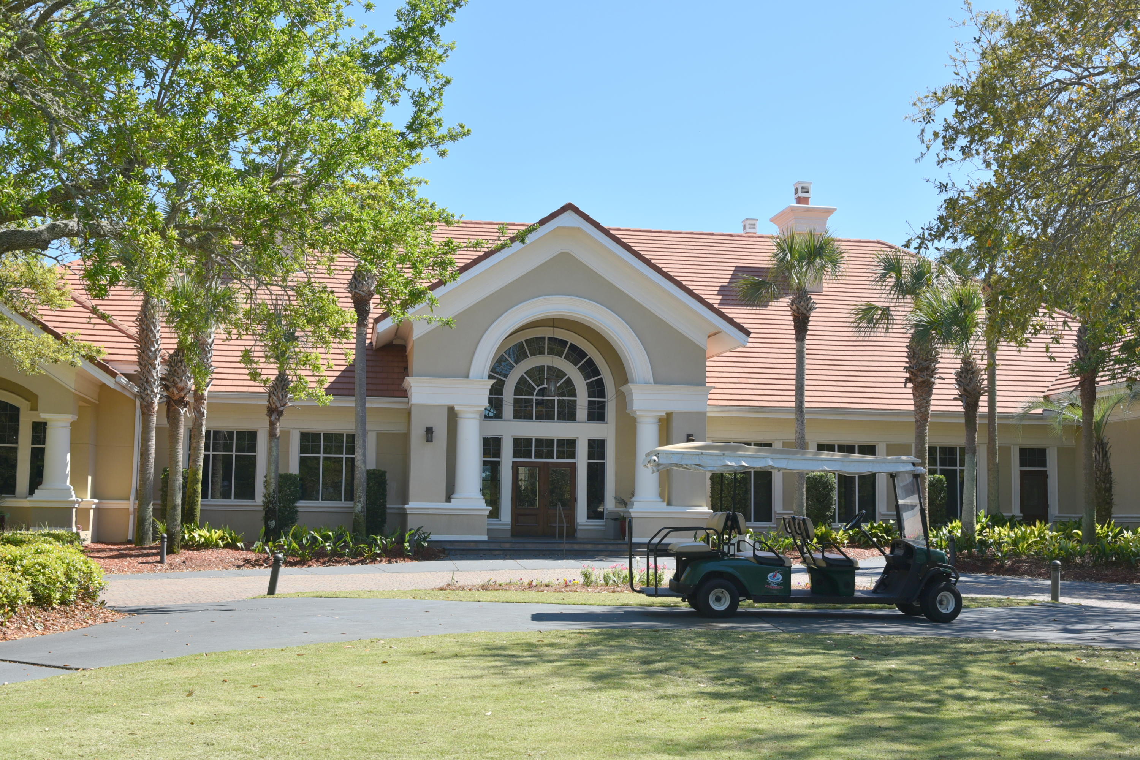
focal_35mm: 44
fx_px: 1393
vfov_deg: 30.5
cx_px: 570
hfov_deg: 44.5
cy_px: 380
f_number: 9
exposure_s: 1/320
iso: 200
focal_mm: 44
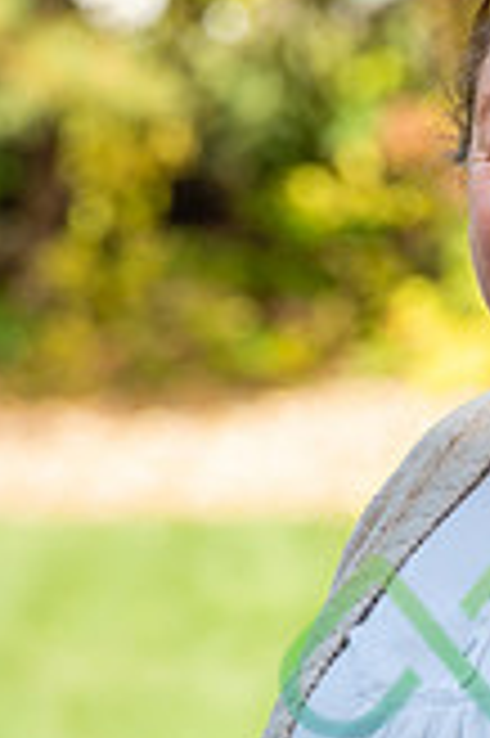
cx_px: 591
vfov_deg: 4.3
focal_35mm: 479
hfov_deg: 2.9
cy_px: 698
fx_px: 9800
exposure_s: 1/160
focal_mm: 175
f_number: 6.3
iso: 100
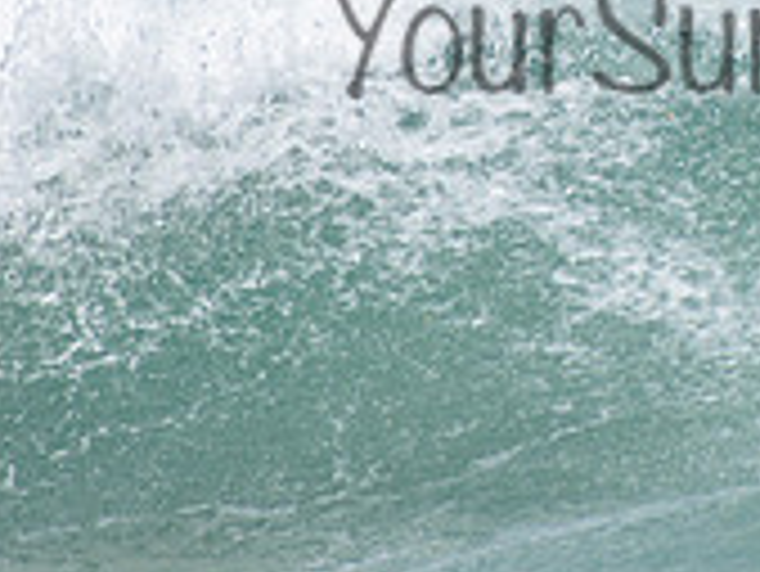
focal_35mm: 1978
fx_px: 43458
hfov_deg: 1.0
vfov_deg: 0.8
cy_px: -11
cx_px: 791
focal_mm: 400
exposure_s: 1/2000
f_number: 5.6
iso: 280
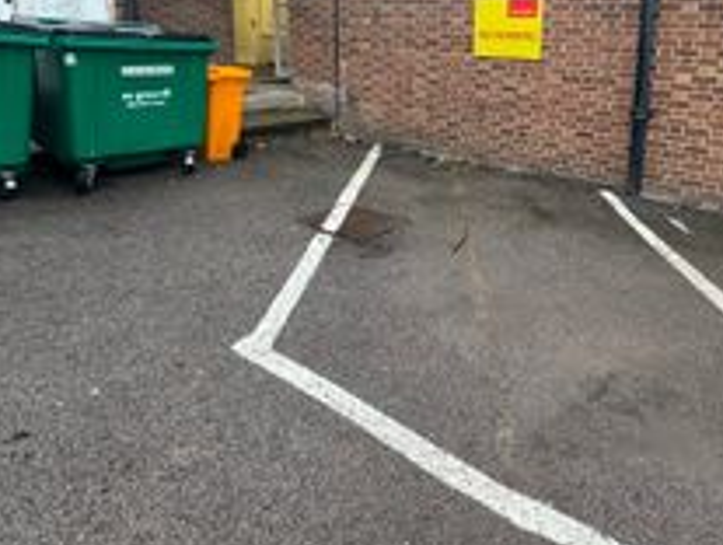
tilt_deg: -10.6
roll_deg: -1.4
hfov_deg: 63.8
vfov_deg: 49.6
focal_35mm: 27
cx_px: 472
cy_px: 143
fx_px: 565
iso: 100
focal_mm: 2.22
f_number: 2.2
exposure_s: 1/99
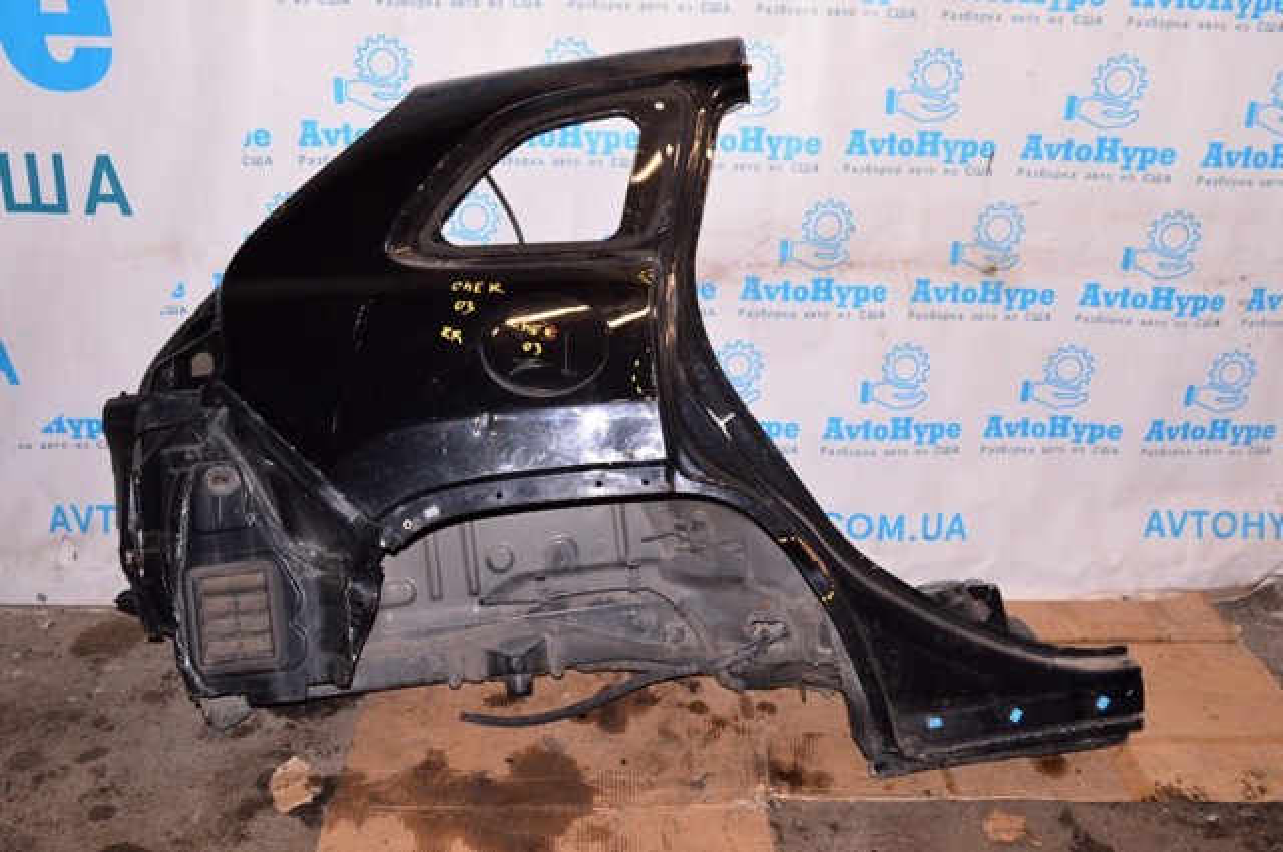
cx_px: 642
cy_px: 426
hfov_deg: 57.3
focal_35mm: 33
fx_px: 1175
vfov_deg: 39.9
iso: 1600
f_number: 8
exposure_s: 1/200
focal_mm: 22
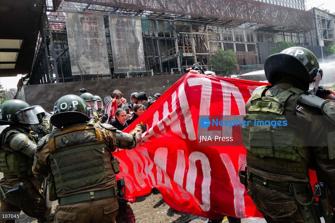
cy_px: 112
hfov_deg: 65.5
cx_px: 168
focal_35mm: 28
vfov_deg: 46.4
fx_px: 261
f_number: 10
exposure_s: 1/800
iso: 1600
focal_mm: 28
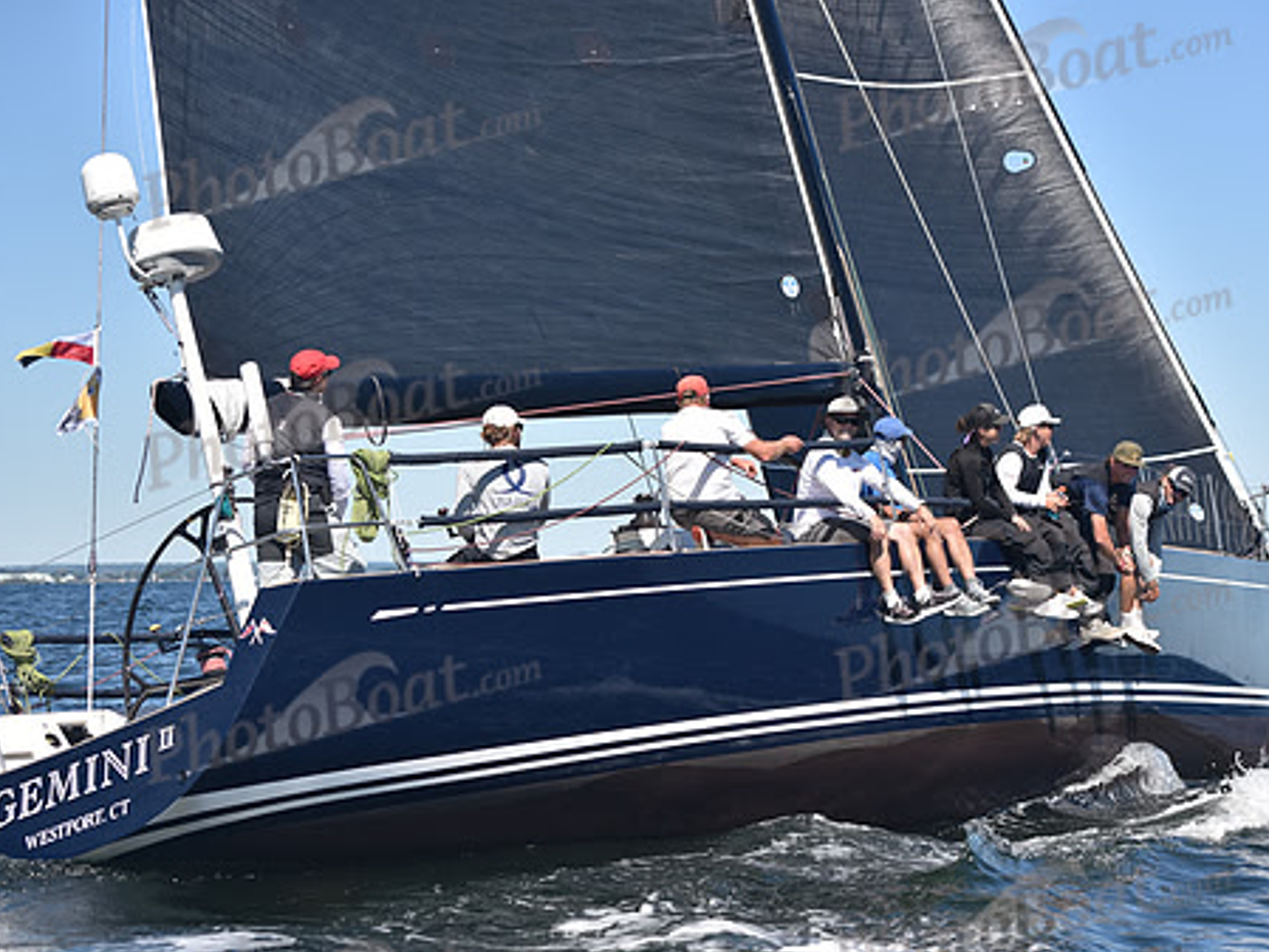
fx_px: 3190
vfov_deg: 17.0
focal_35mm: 87
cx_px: 690
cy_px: 524
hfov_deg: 22.5
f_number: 4.5
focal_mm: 70
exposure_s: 1/800
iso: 200
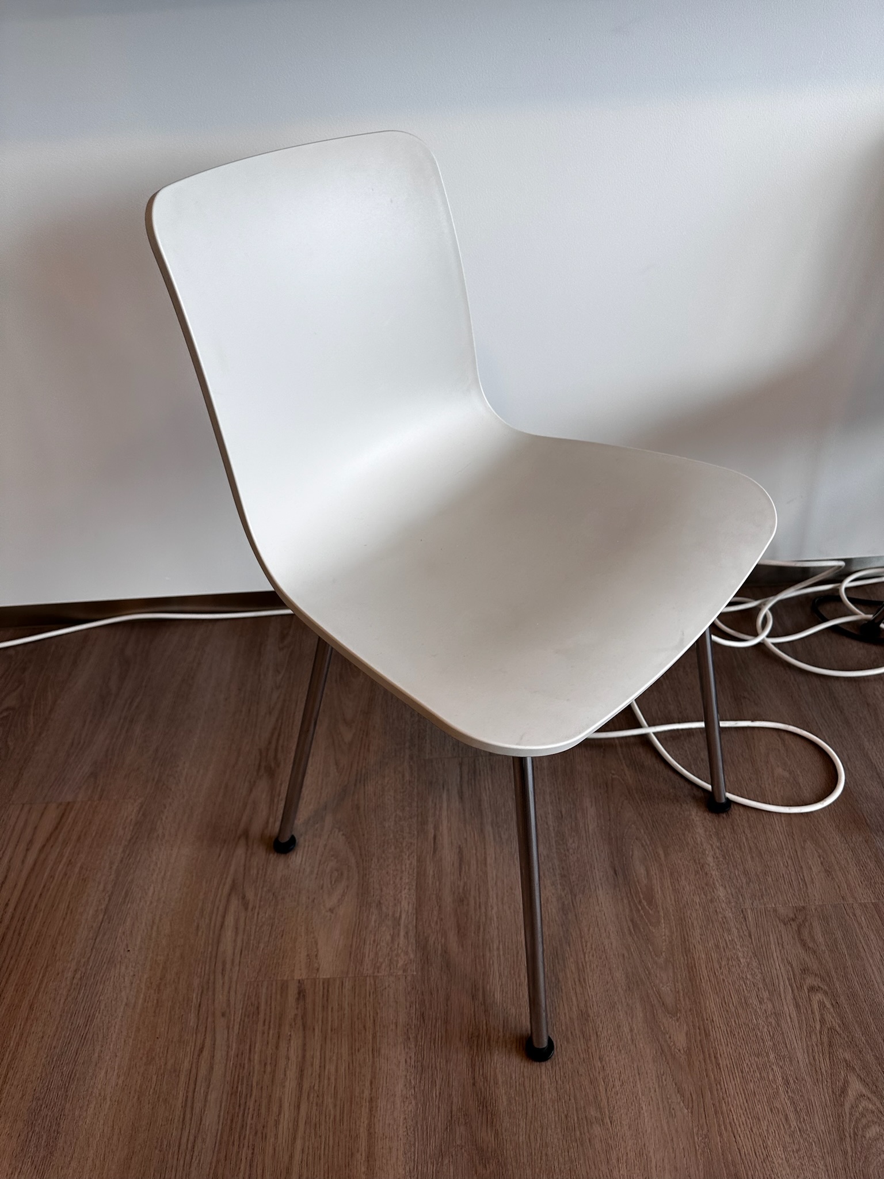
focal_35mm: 24
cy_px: 590
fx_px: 817
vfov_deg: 71.6
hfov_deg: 56.8
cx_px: 442
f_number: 1.78
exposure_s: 1/121
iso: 80
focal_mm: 6.86
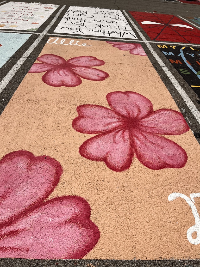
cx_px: 100
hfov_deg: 53.1
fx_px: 200
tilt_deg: -36.7
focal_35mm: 26
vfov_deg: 67.3
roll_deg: -6.0
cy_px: 134
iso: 50
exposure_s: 1/17241
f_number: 1.6
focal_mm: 5.1
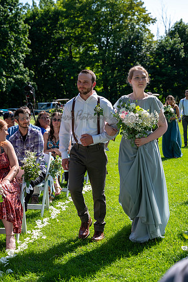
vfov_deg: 29.3
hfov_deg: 19.7
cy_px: 141
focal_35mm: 69
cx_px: 94
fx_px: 542
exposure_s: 1/250
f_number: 5.6
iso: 100
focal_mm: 69
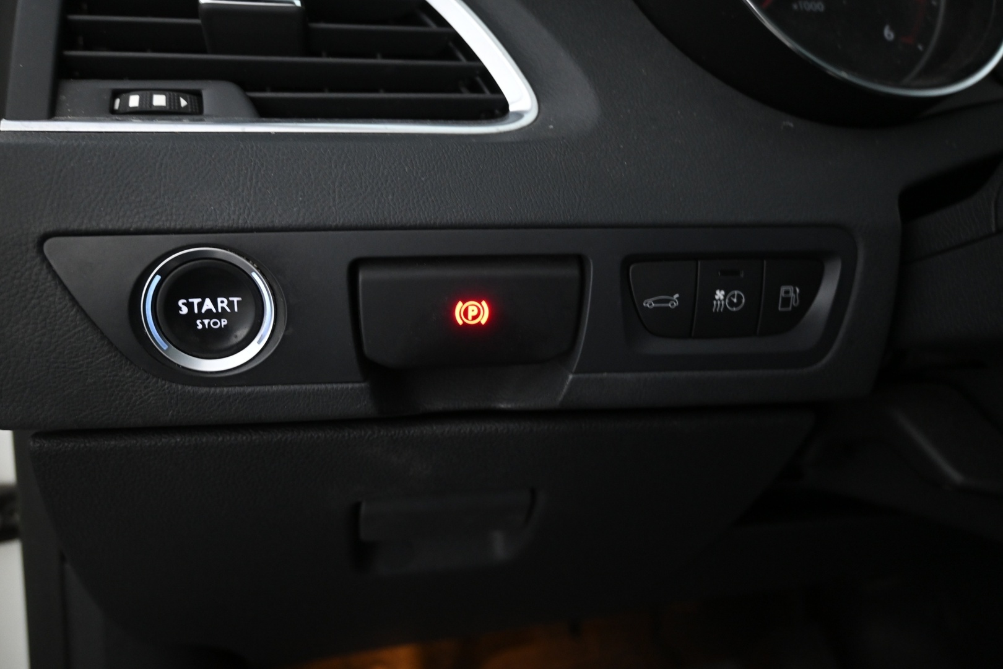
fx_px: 857
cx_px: 502
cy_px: 334
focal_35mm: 31
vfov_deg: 42.6
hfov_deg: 60.7
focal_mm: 20.5
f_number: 3.8
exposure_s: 1/30
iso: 1800
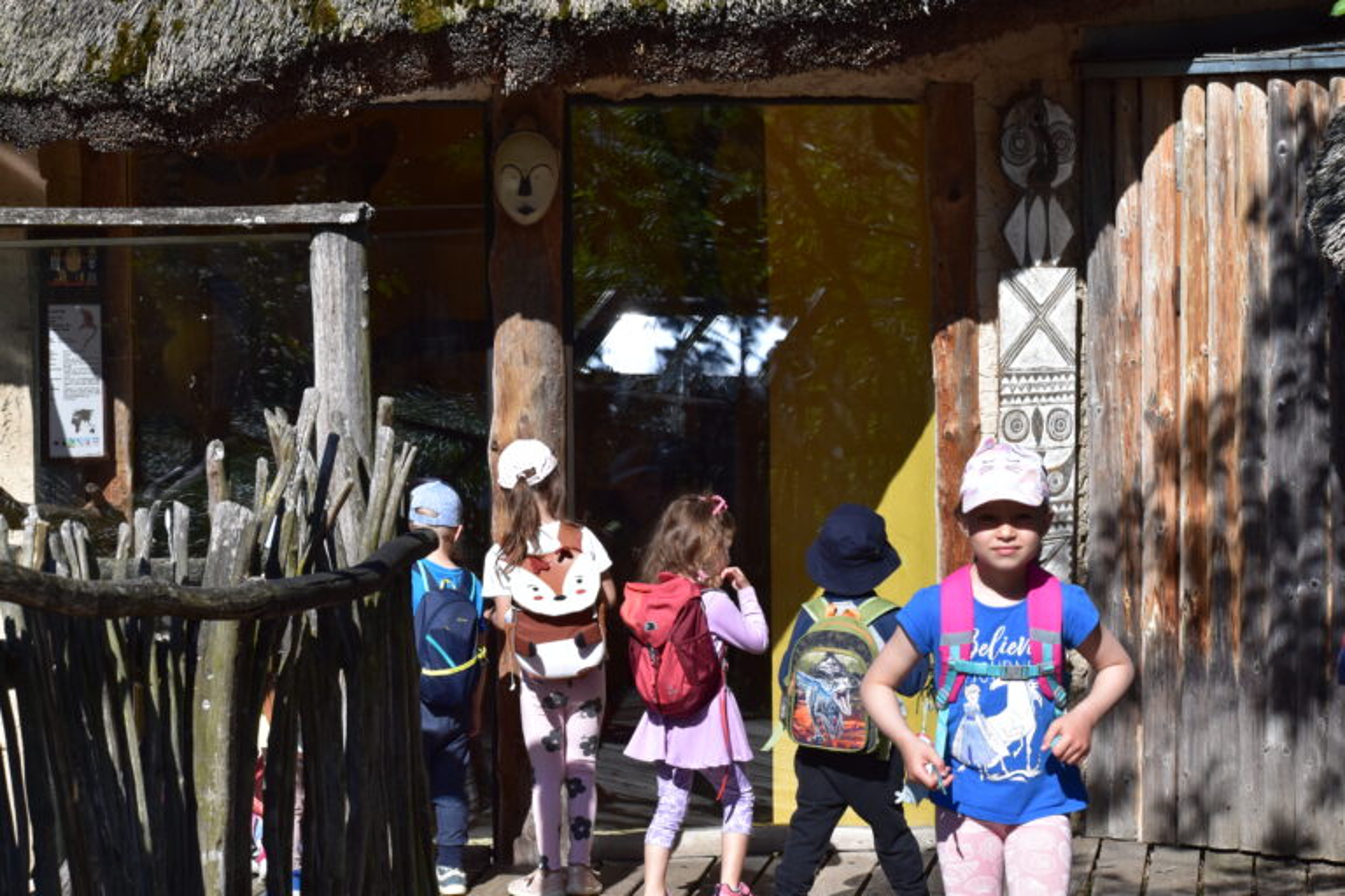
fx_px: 3923
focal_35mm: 105
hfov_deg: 19.5
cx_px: 672
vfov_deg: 13.0
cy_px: 448
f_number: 11
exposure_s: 1/500
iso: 400
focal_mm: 70
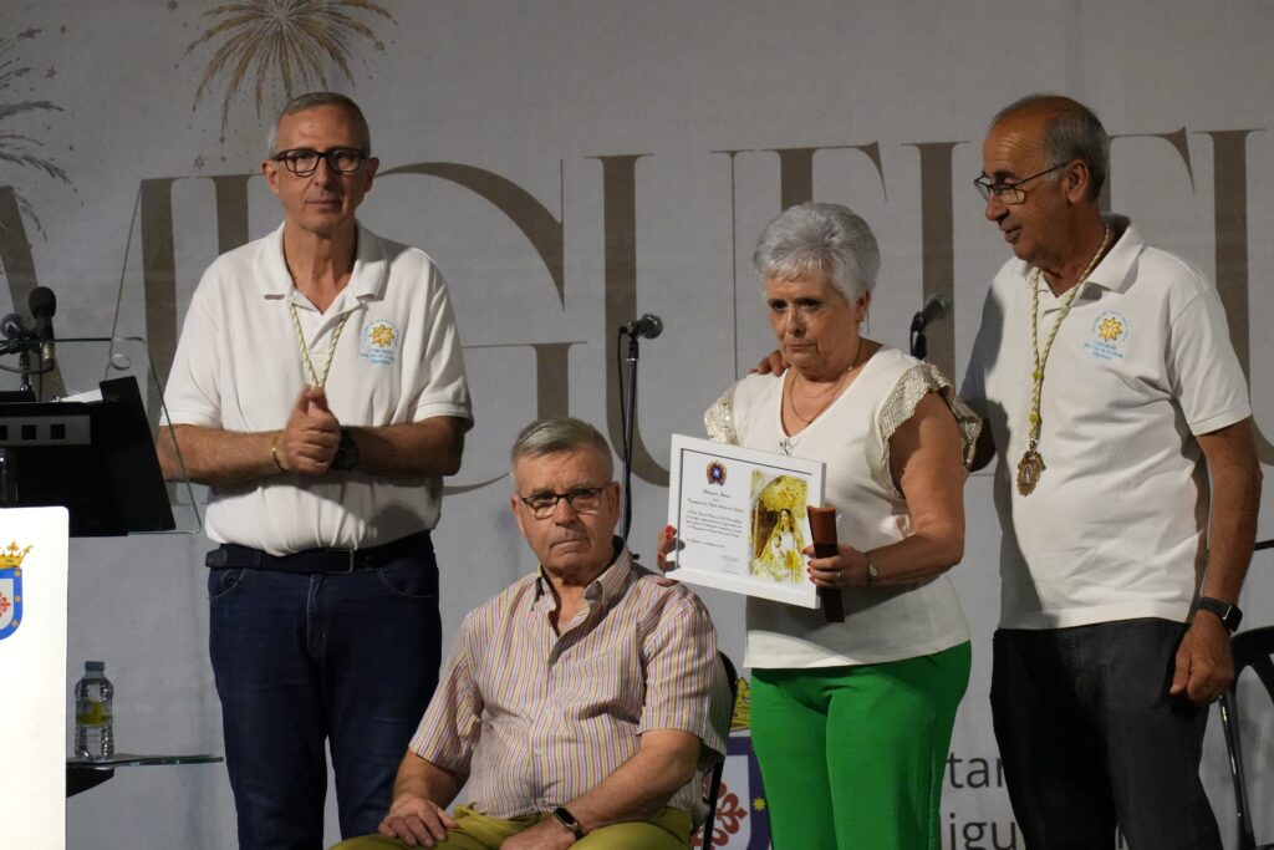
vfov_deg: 4.7
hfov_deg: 7.1
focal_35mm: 290
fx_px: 10246
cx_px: 637
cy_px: 425
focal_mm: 193
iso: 5000
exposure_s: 1/160
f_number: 9
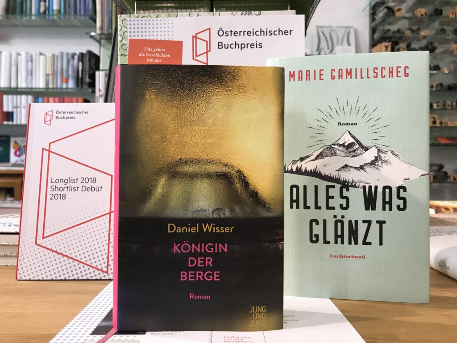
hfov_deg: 63.4
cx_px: 228
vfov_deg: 49.7
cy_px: 172
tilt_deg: +1.4
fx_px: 370
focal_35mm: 28
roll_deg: -0.8
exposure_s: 1/33
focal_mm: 3.99
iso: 40
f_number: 1.8
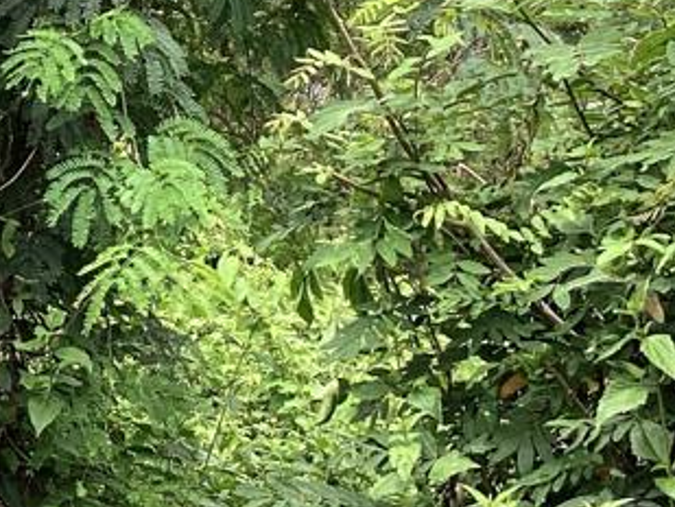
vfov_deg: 12.8
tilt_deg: +1.8
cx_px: -49
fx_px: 2243
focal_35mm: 115
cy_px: 103
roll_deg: -1.8
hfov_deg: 16.6
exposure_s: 1/264
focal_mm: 3.3
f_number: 2.4
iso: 25
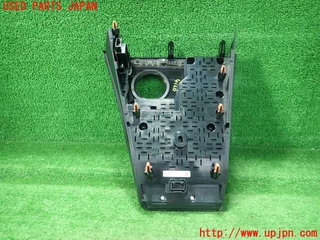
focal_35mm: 25
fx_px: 231
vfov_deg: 54.9
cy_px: 120
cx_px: 160
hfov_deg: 69.4
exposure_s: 1/30
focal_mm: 4.5
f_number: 2
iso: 250
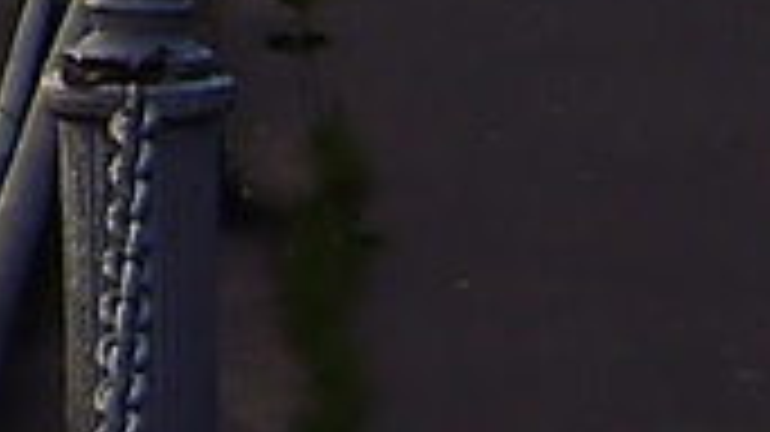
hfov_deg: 7.3
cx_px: -1441
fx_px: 5469
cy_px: -706
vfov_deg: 4.4
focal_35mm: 268
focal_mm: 5.8
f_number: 2.8
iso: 50
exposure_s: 1/750
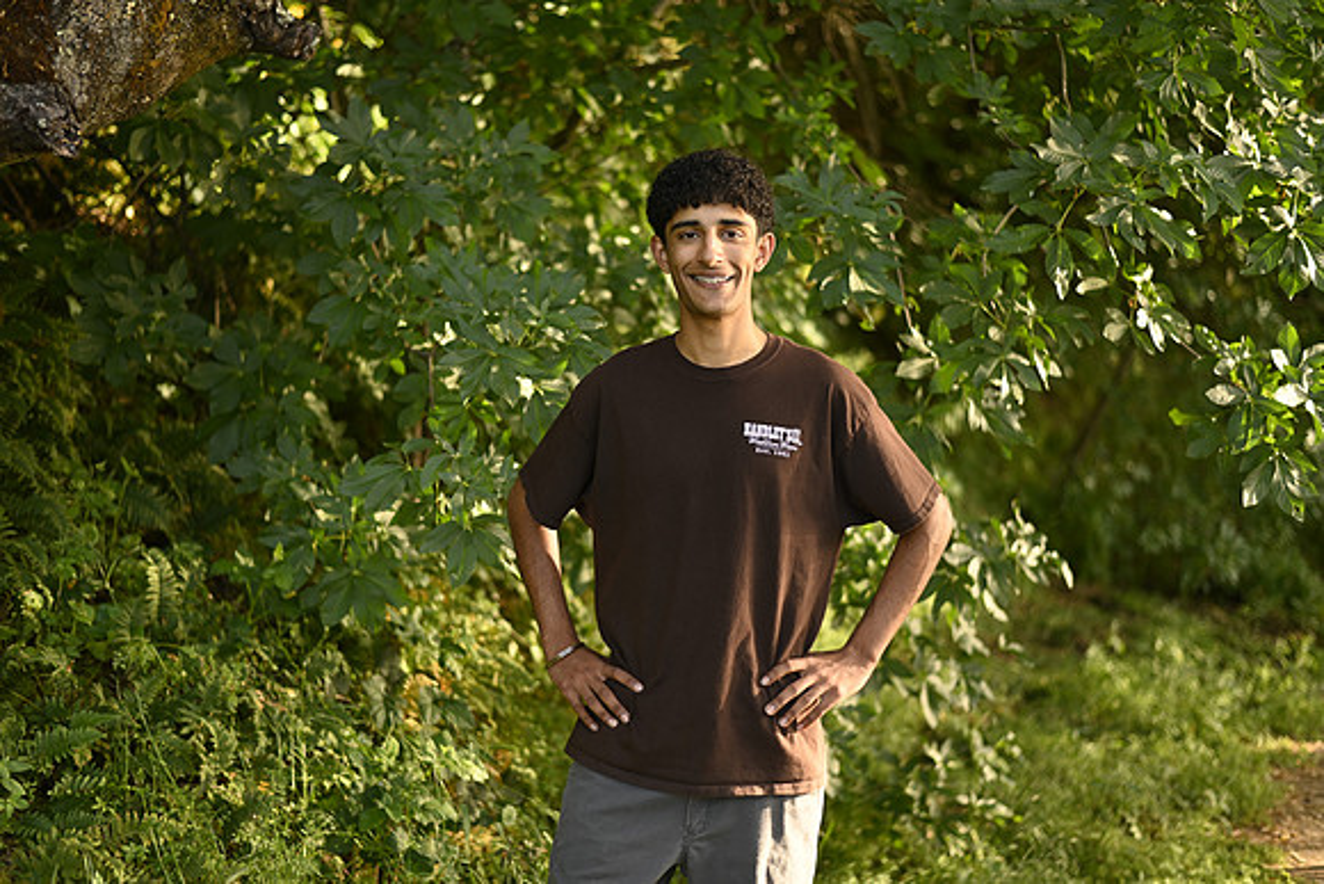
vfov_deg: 27.0
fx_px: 1839
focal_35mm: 50
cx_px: 662
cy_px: 442
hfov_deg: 39.6
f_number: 2.2
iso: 125
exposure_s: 1/250
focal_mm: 50
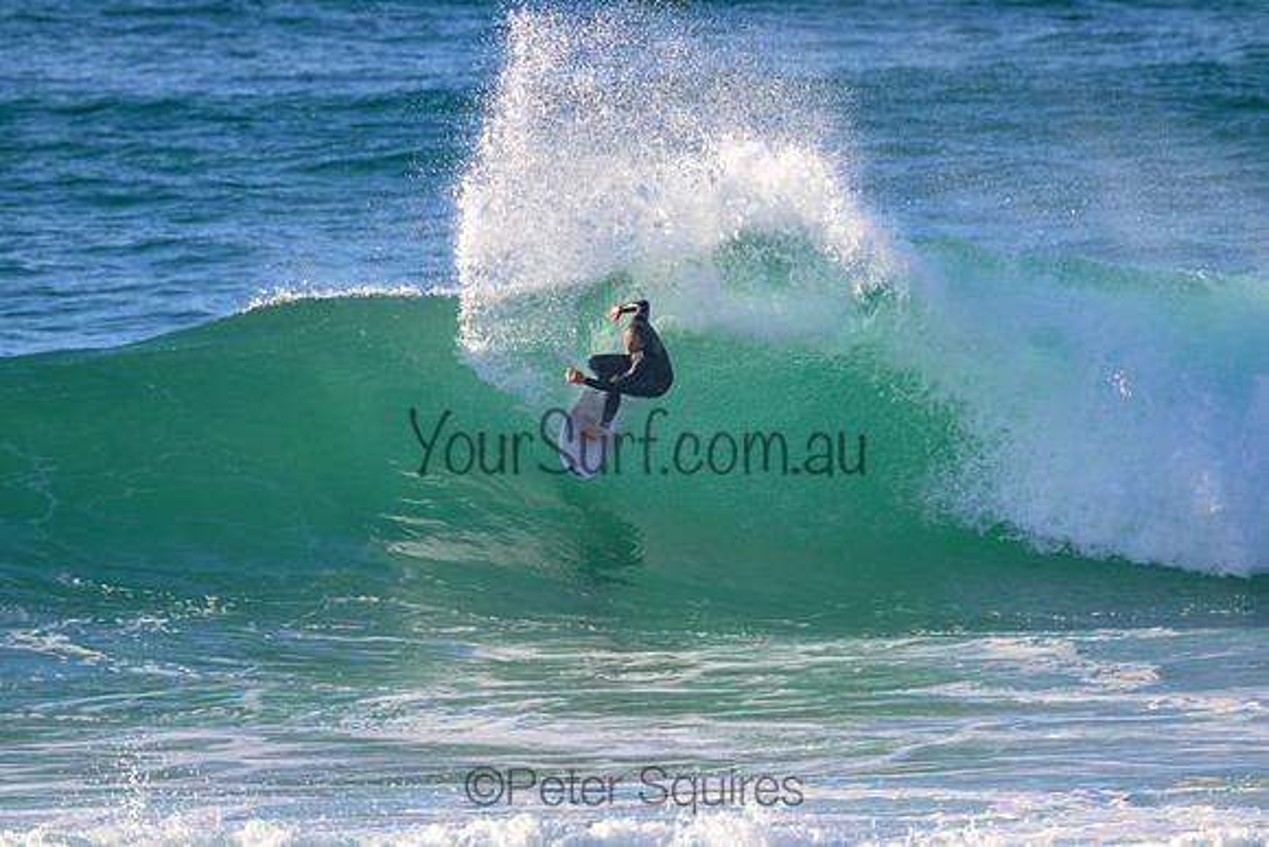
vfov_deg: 1.7
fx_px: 28205
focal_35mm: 800
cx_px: 634
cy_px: 424
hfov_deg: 2.6
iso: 1600
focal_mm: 800
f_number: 11
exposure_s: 1/1250
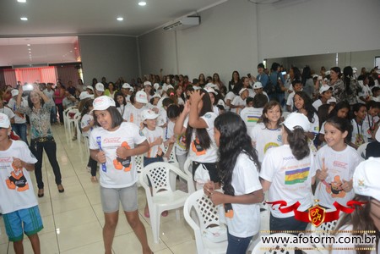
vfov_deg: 43.6
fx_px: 317
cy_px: 127
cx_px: 190
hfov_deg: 61.9
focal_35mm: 30
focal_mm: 20
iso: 1600
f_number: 3.5
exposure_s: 1/100
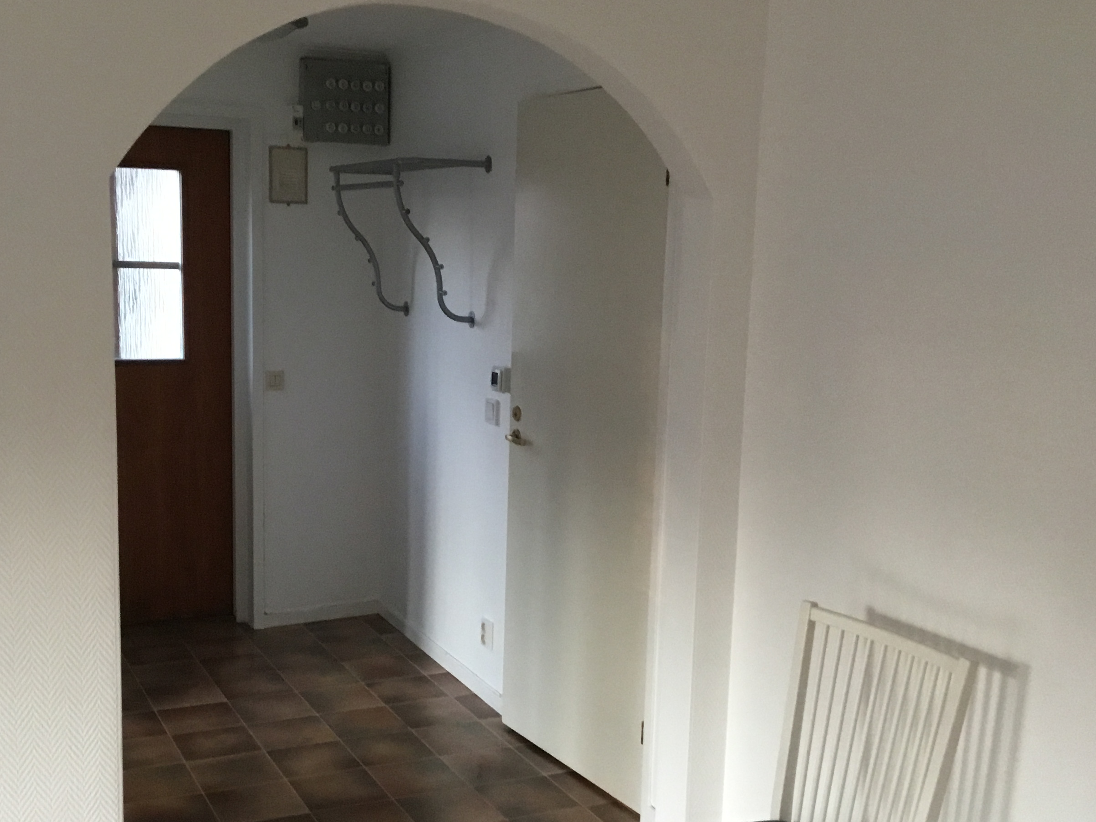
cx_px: 466
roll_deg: -0.9
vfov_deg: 34.3
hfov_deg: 44.7
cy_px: 457
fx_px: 1330
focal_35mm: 42
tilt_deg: -9.9
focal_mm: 3.3
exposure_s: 1/33
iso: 200
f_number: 2.4
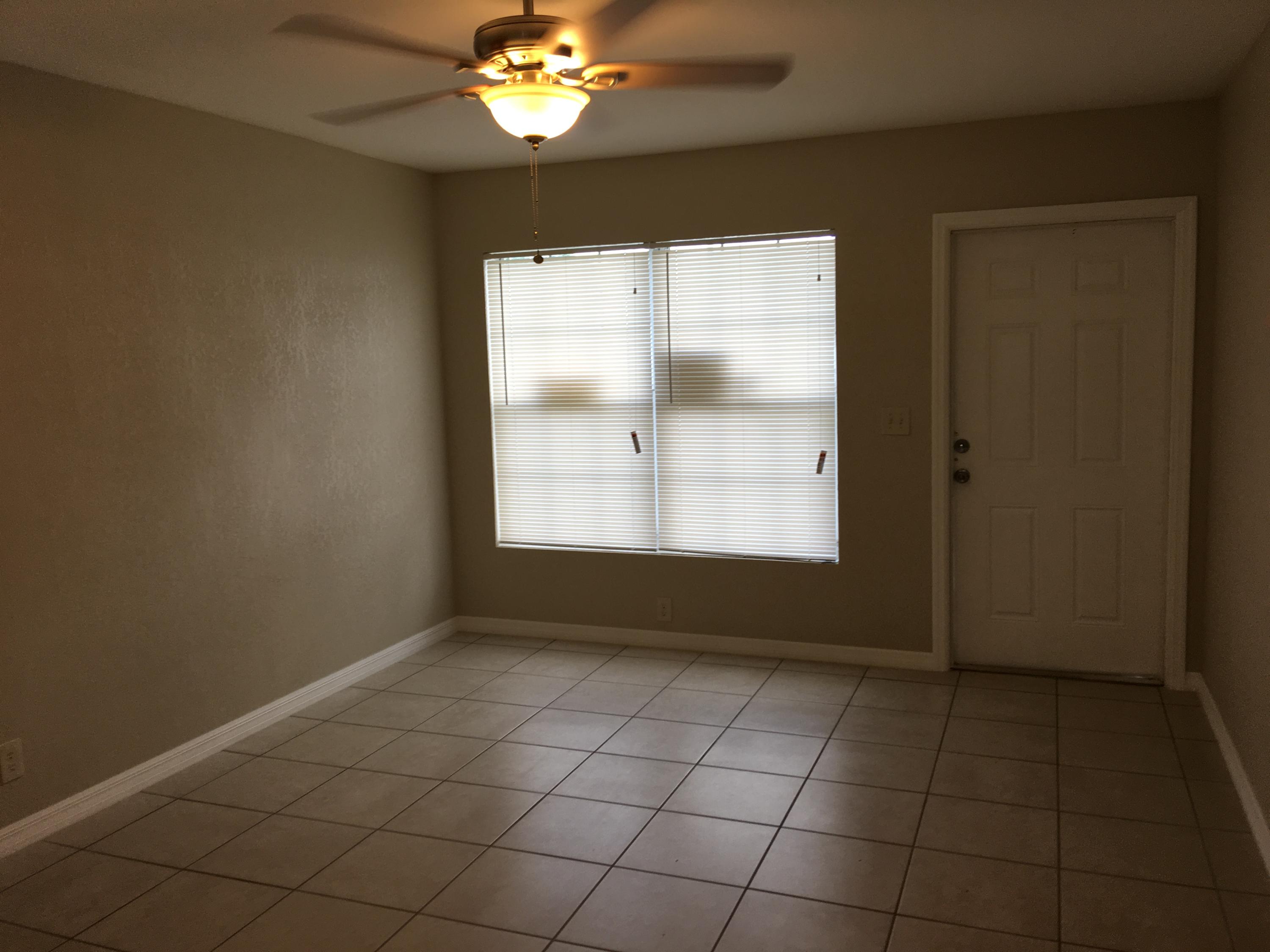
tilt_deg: -7.3
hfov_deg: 61.7
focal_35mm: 29
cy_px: 476
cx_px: 635
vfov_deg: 48.2
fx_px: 1064
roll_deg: +1.6
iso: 32
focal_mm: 4.15
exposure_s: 1/60
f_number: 2.2
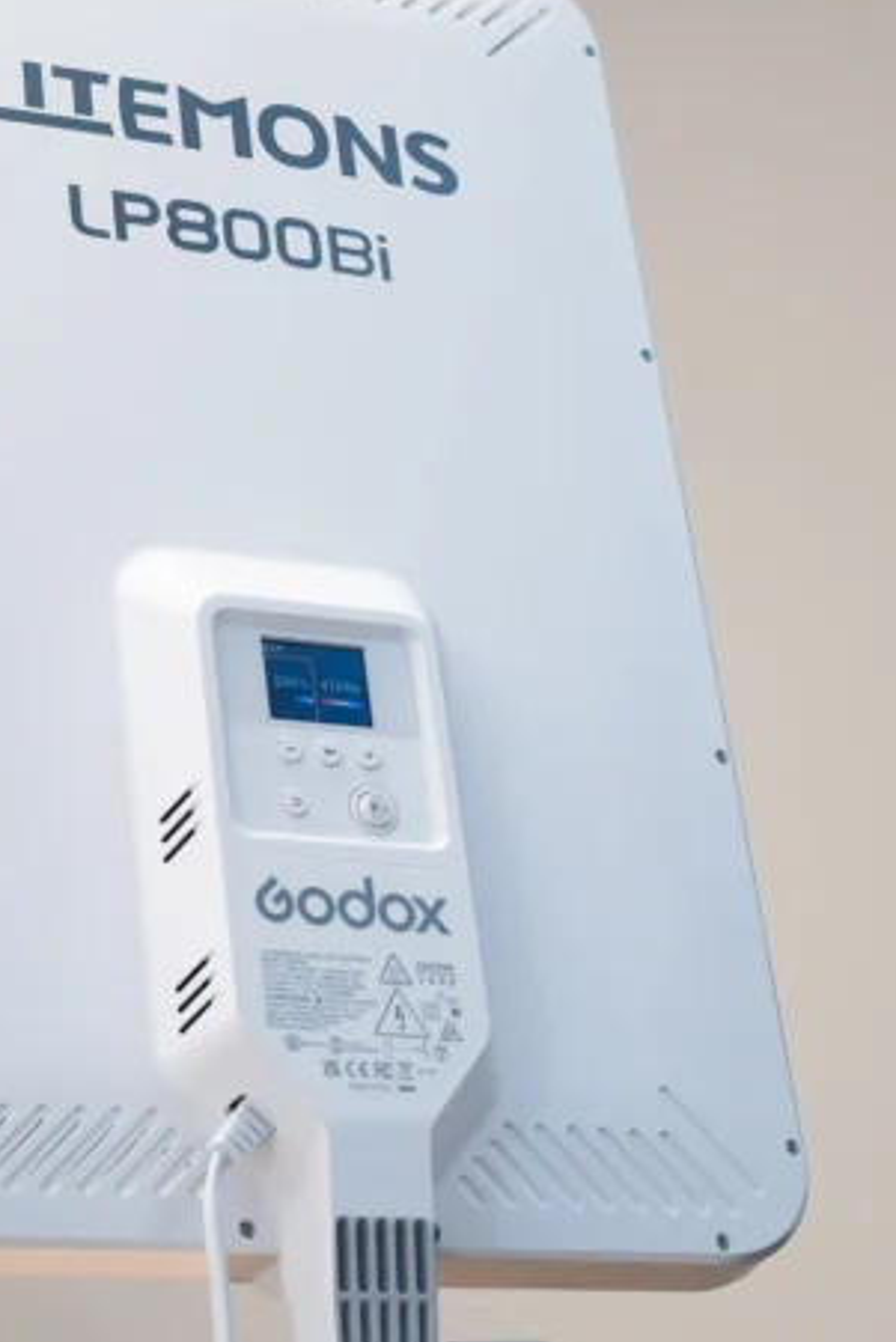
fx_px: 3133
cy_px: 628
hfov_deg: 16.2
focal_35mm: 84
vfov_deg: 24.2
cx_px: 269
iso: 400
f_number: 5.6
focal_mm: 37
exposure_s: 1/200
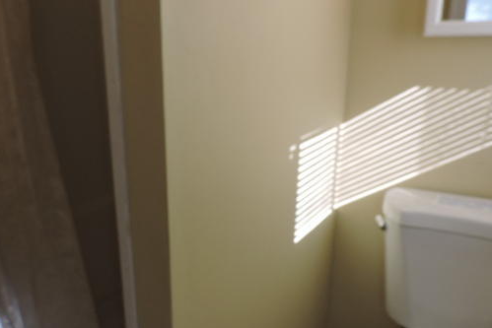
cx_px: 232
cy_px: 181
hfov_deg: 58.7
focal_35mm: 32
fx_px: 437
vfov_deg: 41.1
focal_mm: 4.3
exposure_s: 1/100
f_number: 3
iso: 100
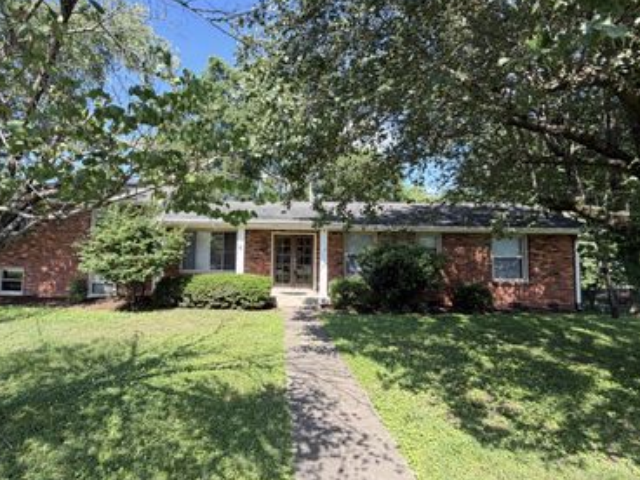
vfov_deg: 68.6
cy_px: 227
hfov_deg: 84.0
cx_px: 268
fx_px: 351
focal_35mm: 19
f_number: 2.2
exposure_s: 1/217
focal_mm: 2.22
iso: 40
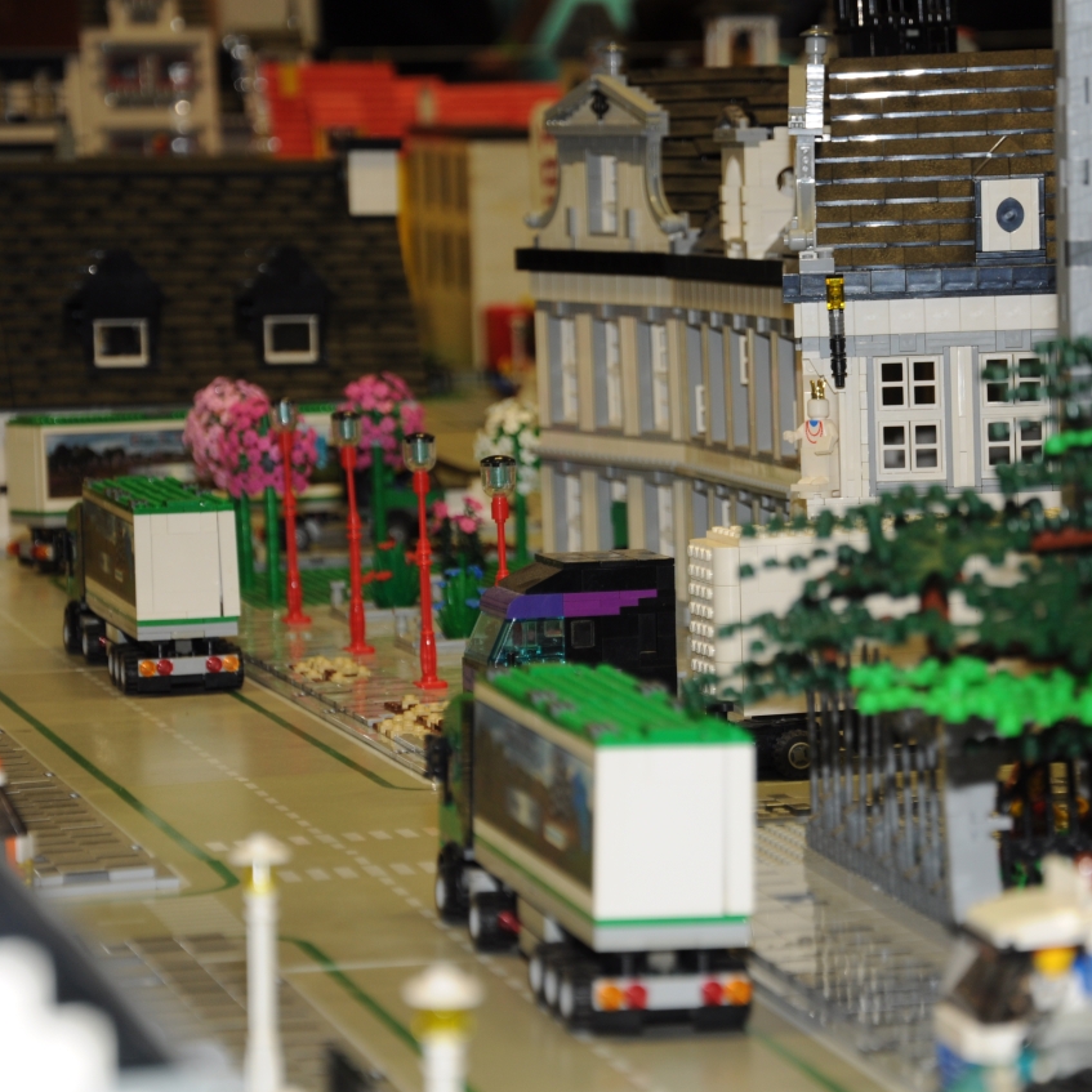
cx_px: 789
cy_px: 545
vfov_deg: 11.3
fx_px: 5496
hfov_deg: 11.3
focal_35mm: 154
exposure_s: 1/13
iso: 200
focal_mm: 80
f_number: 5.3
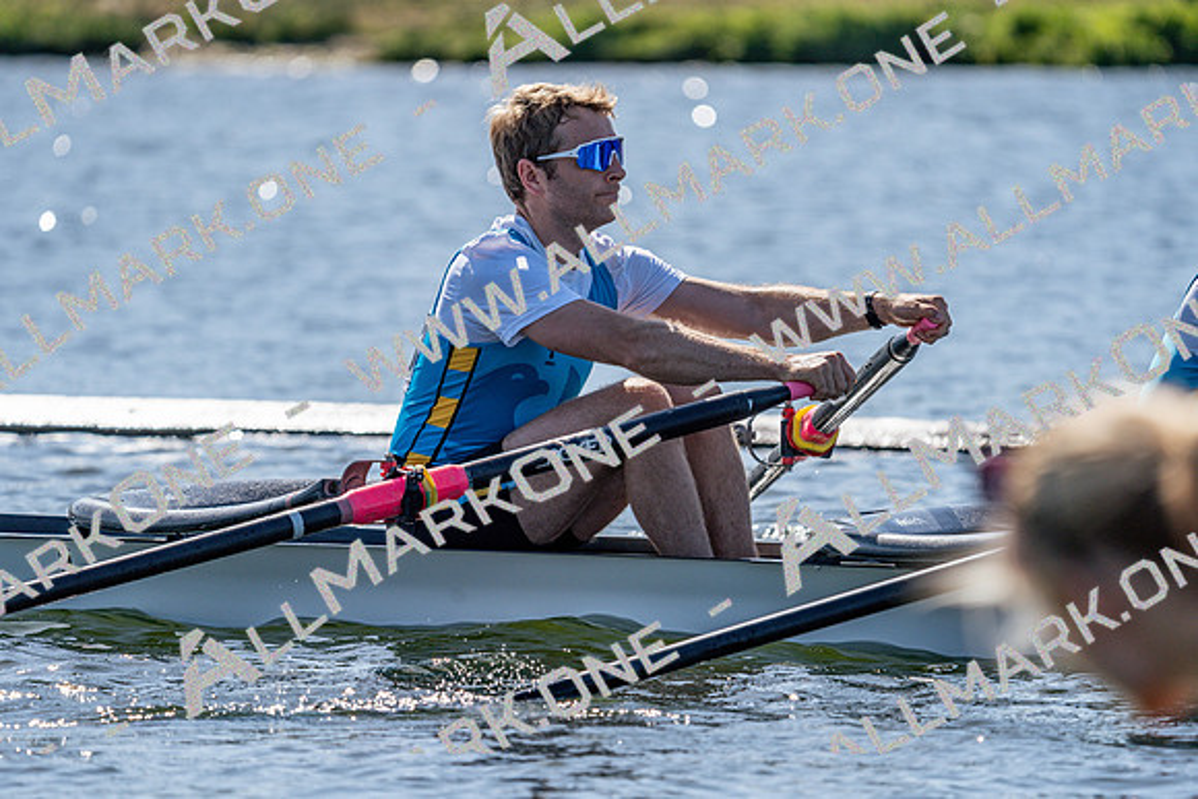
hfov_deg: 5.9
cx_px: 599
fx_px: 11550
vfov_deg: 4.0
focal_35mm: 347
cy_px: 400
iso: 250
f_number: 6.3
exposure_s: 1/2000
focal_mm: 347
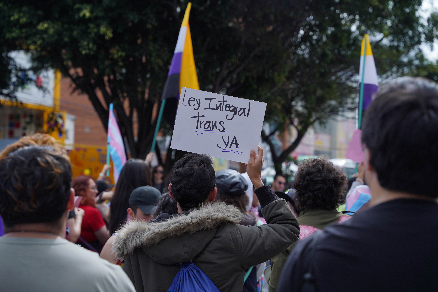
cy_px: 146
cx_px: 219
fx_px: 852
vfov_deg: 19.5
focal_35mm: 70
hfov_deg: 28.8
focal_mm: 70
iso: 100
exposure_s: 1/800
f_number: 4
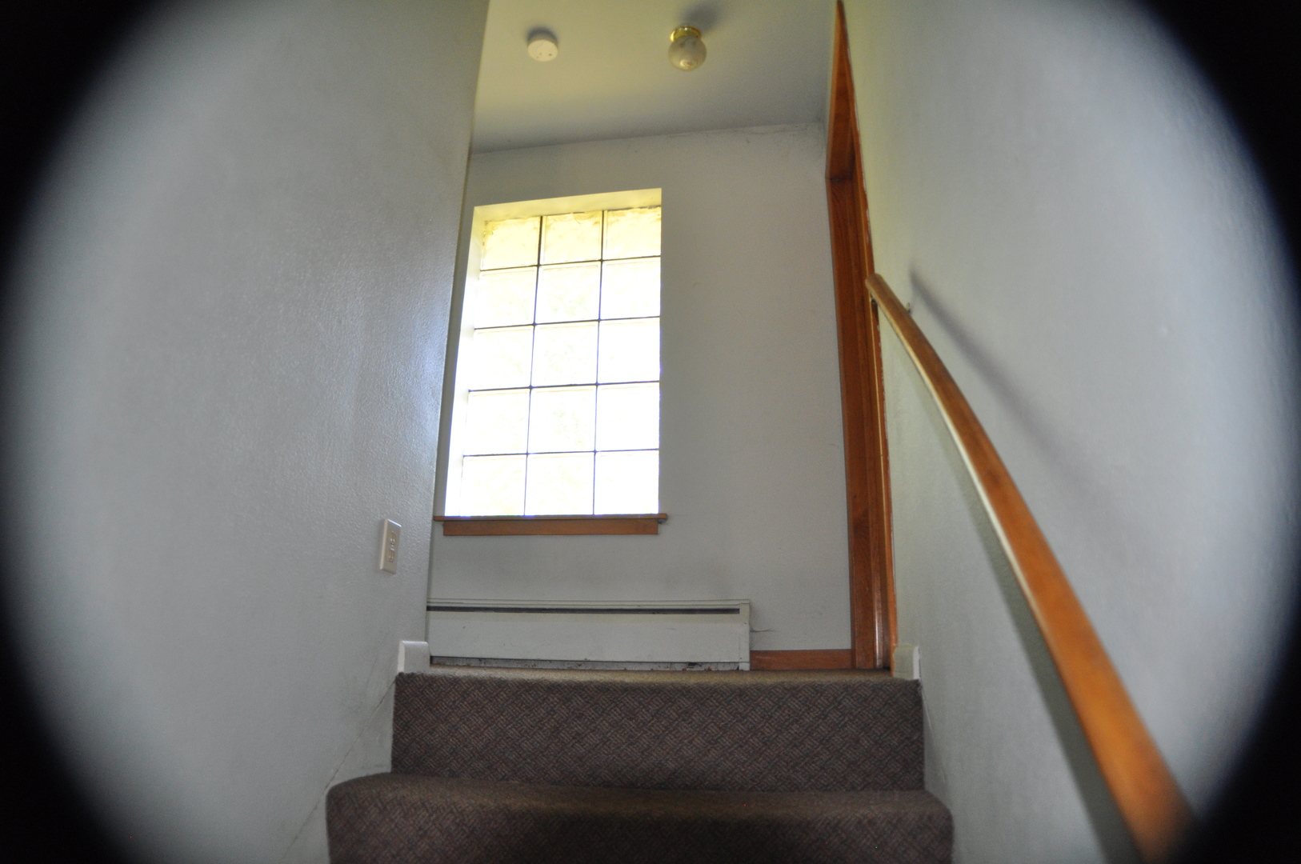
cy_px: 432
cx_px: 650
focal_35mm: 27
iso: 800
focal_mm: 18
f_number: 3.5
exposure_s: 1/60
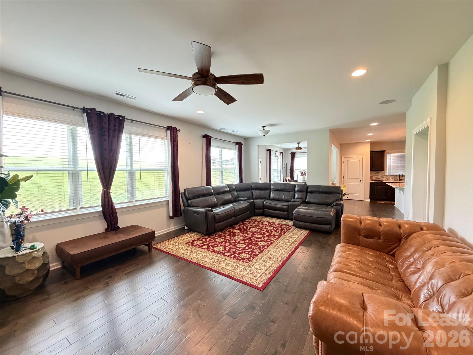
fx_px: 191
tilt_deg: -2.4
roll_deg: +0.9
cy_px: 178
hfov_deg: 102.1
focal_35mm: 14
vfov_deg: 85.7
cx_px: 236
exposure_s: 1/60
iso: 640
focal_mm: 2.22
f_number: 2.2
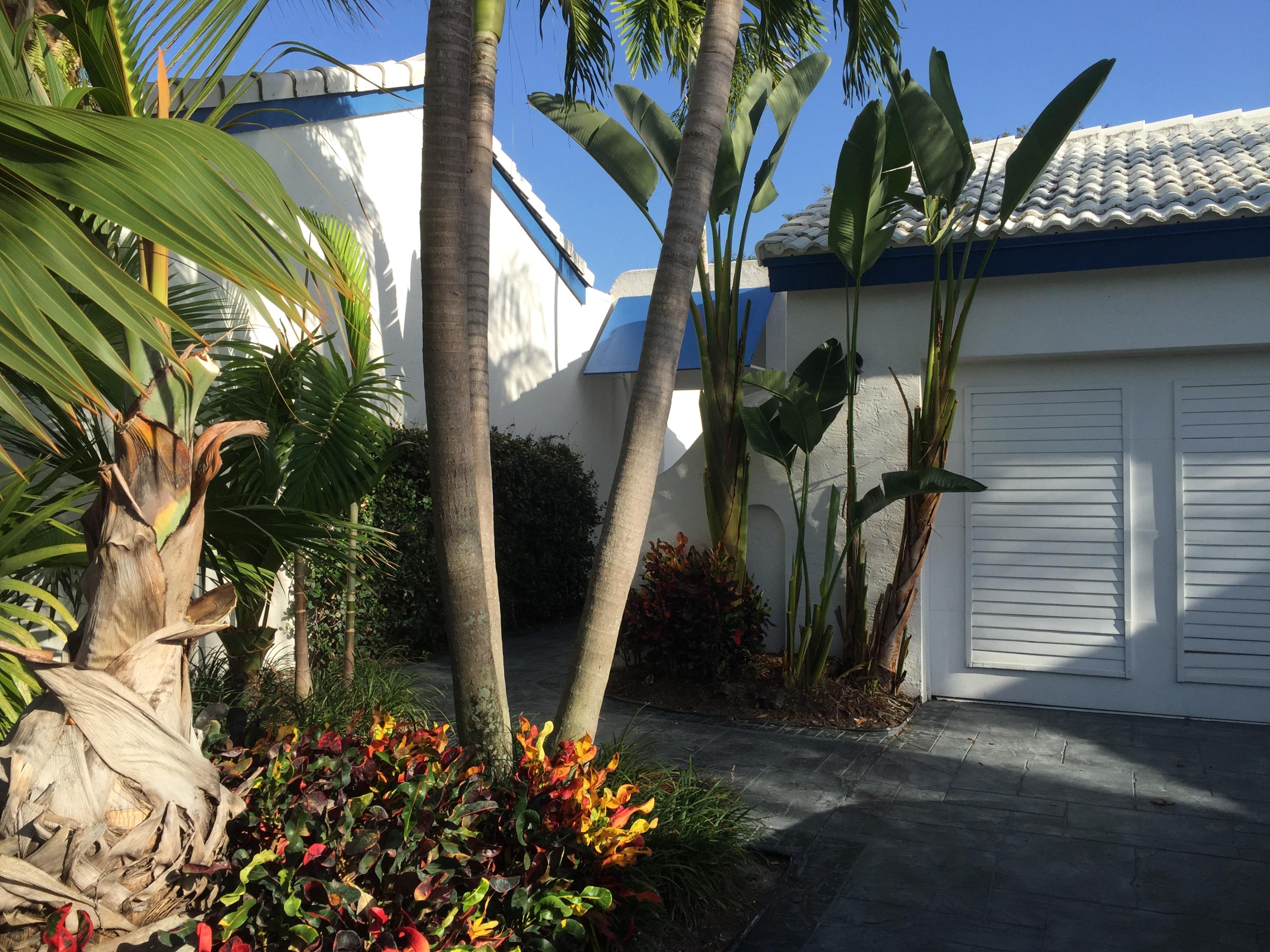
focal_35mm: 29
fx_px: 1064
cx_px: 635
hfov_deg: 61.7
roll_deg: -0.8
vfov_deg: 48.2
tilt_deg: +4.1
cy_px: 476
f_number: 2.2
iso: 32
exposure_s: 1/1130
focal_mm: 4.15
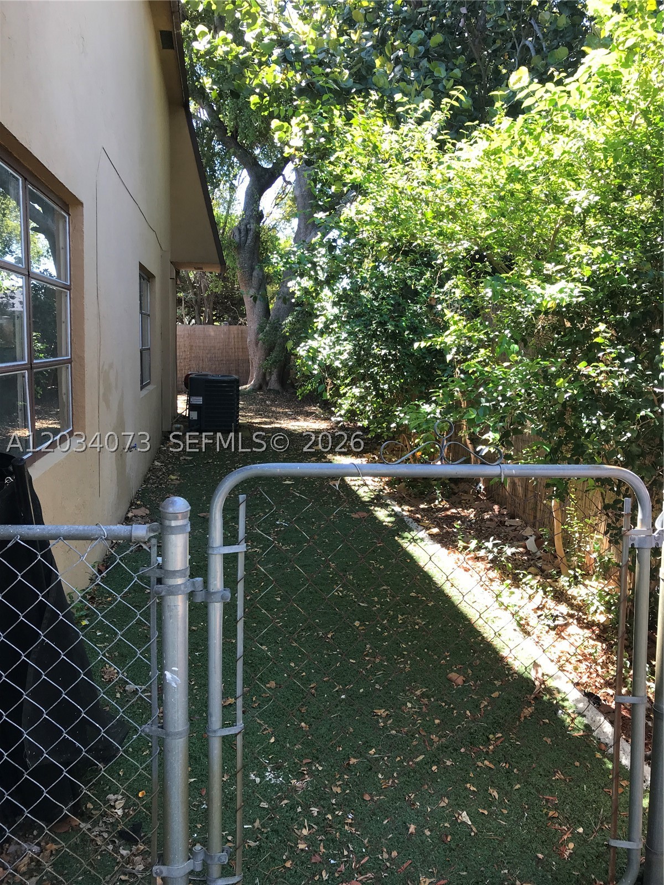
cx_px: 332
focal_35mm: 28
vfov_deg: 63.4
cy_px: 442
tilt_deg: -8.6
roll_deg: -1.0
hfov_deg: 49.7
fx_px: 716
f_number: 1.8
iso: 20
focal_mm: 3.99
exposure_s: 1/172
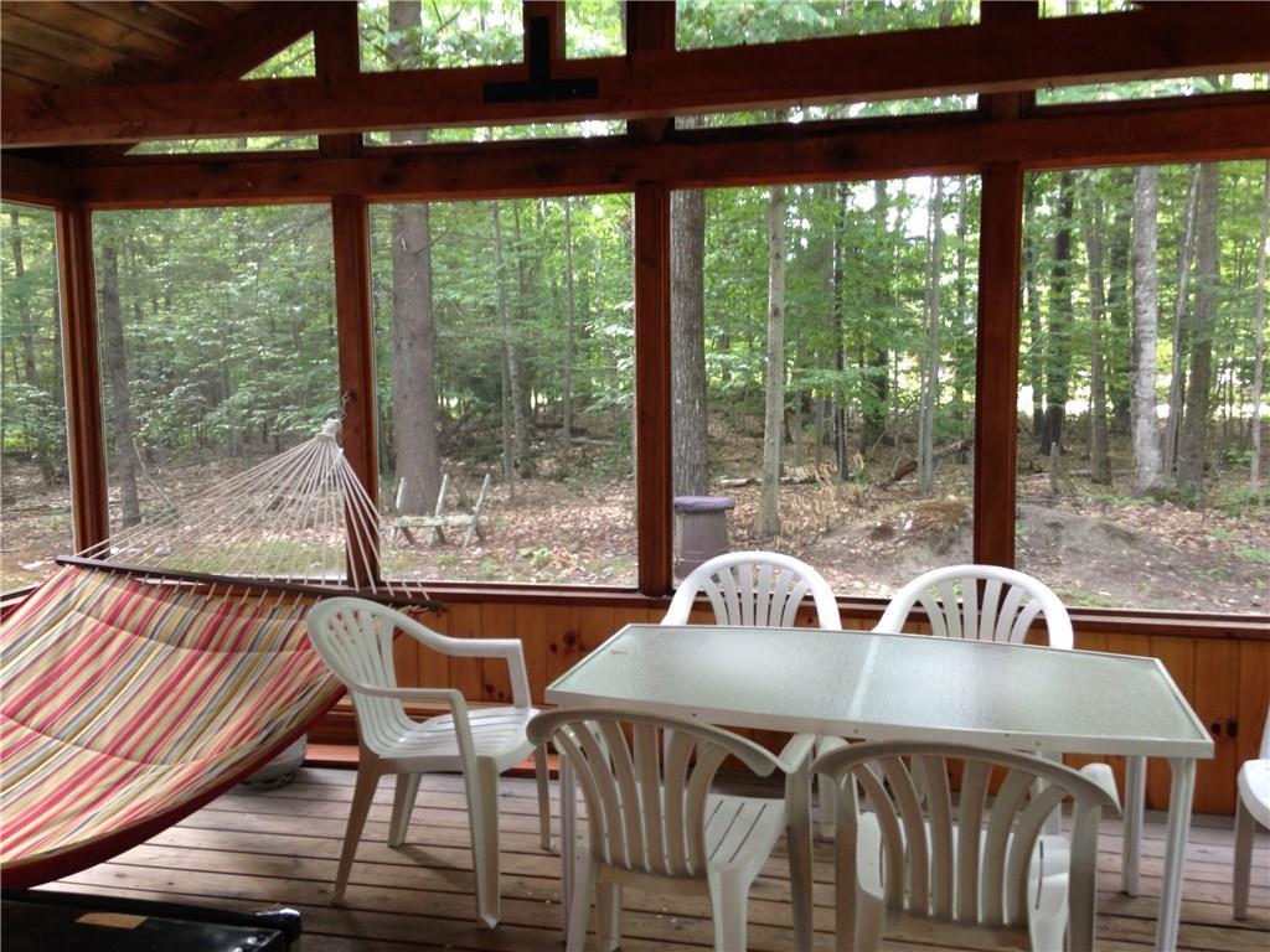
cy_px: 476
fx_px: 1211
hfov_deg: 55.4
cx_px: 635
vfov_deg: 42.9
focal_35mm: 33
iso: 64
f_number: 2.4
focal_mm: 4.12
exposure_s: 1/20
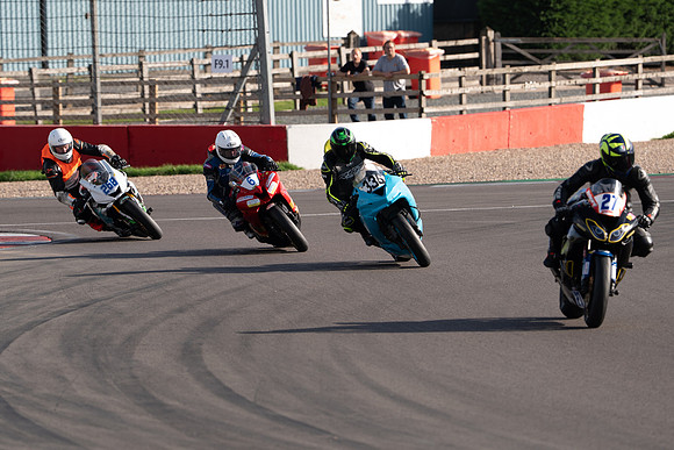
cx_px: 266
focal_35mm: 345
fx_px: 6460
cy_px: 178
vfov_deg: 4.0
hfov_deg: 6.0
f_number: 5
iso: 125
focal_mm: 285
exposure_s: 1/500
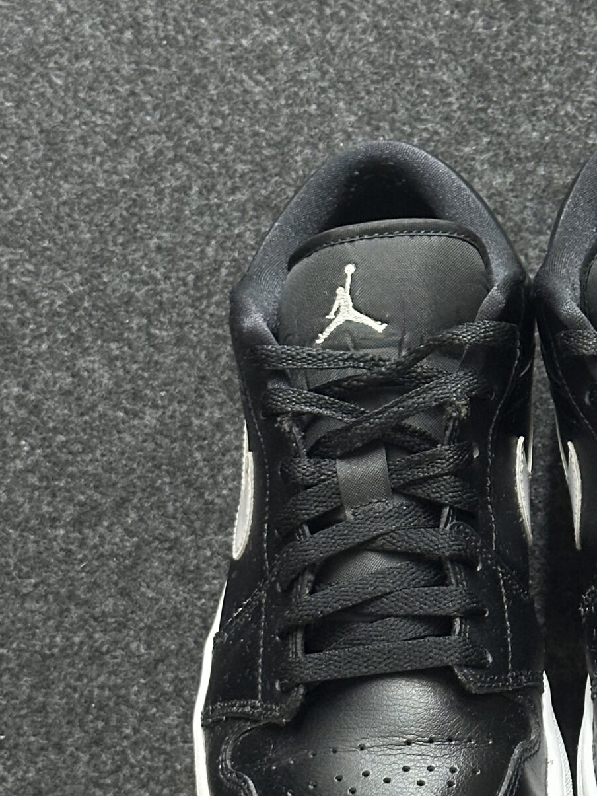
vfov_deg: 19.2
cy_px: 503
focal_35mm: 102
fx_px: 2345
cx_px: 555
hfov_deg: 14.3
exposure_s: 1/30
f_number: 1.78
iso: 640
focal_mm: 6.86
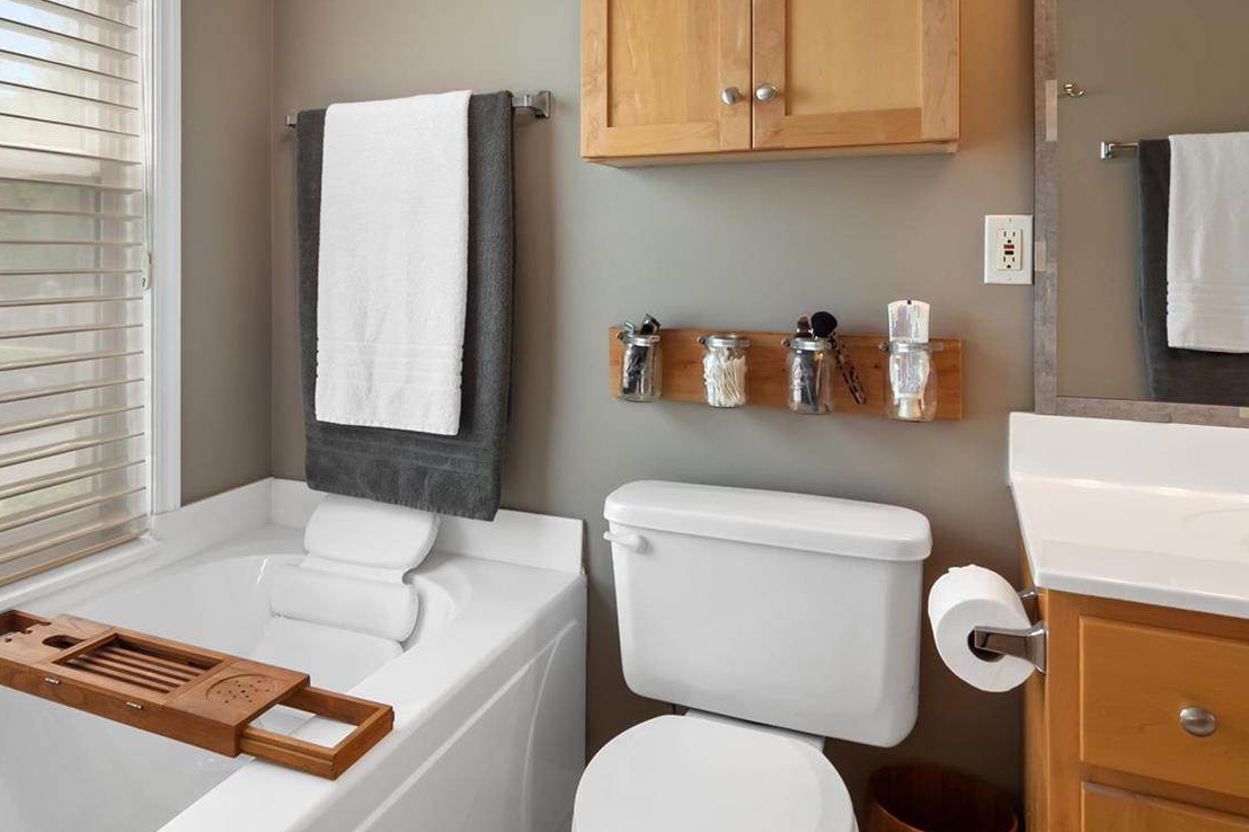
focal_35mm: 26
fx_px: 902
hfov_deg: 68.1
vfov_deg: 48.6
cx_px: 455
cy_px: 274
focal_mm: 9
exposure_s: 1/15
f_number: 8
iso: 400
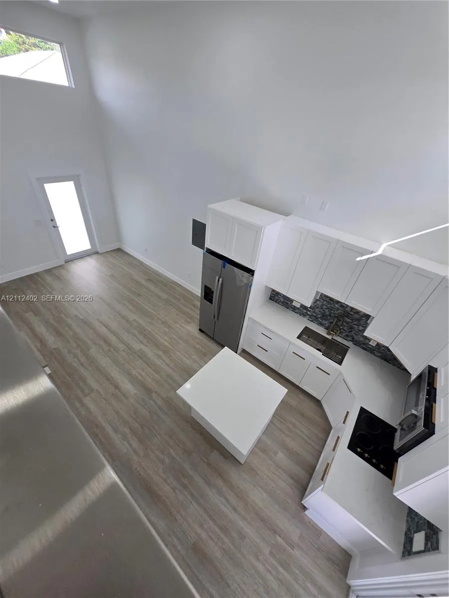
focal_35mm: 13
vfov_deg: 106.2
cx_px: 224
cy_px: 299
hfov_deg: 89.9
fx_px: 225
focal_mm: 1.7
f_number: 2.2
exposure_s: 1/60
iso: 25
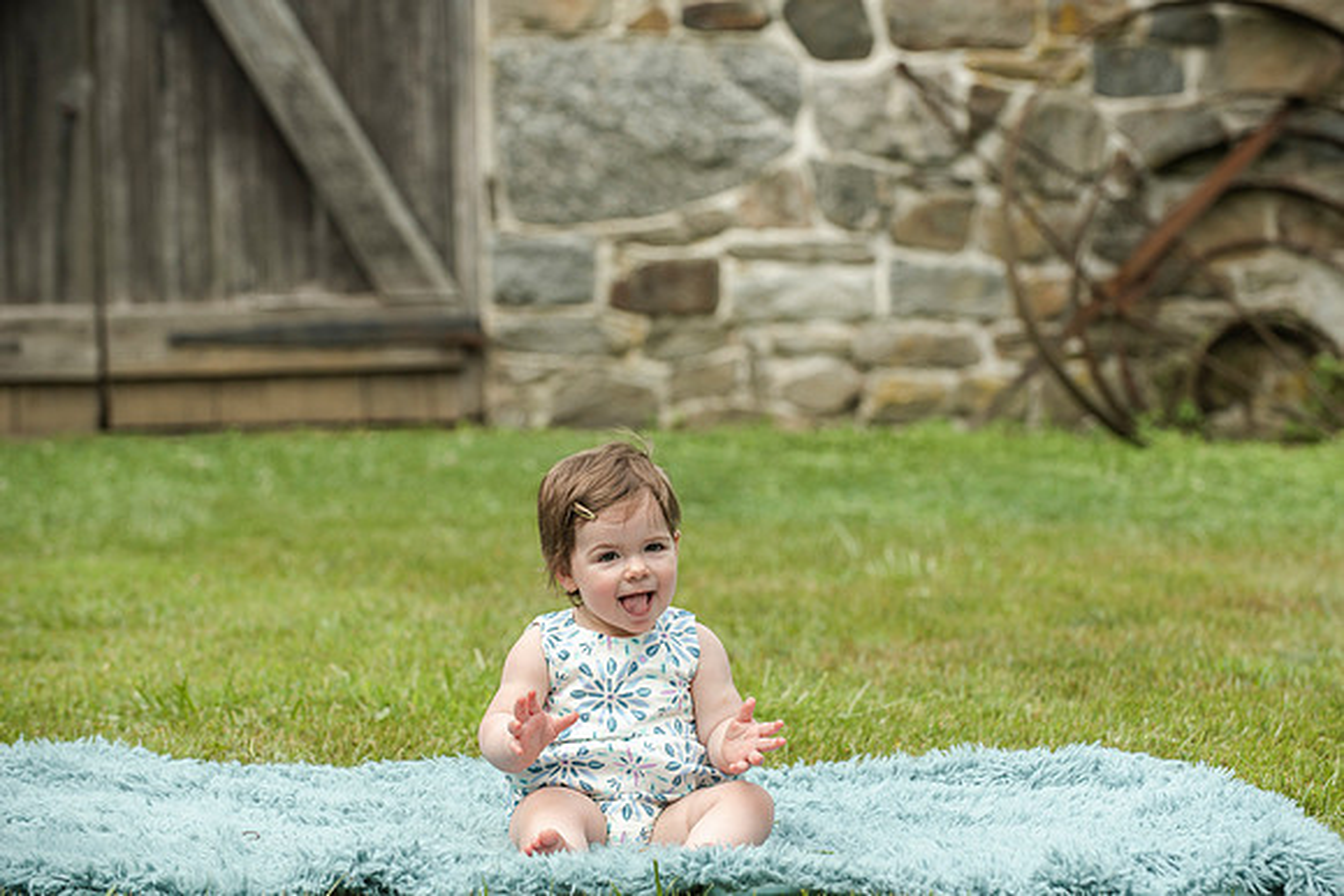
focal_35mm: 130
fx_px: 4847
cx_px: 698
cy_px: 465
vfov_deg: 10.6
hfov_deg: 15.8
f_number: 5.6
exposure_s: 1/1000
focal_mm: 125
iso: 400
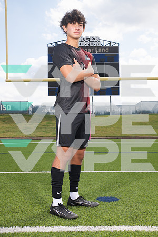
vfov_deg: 41.1
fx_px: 316
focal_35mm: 48
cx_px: 79
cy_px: 118
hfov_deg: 28.1
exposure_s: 1/400
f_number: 7.1
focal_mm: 48
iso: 125
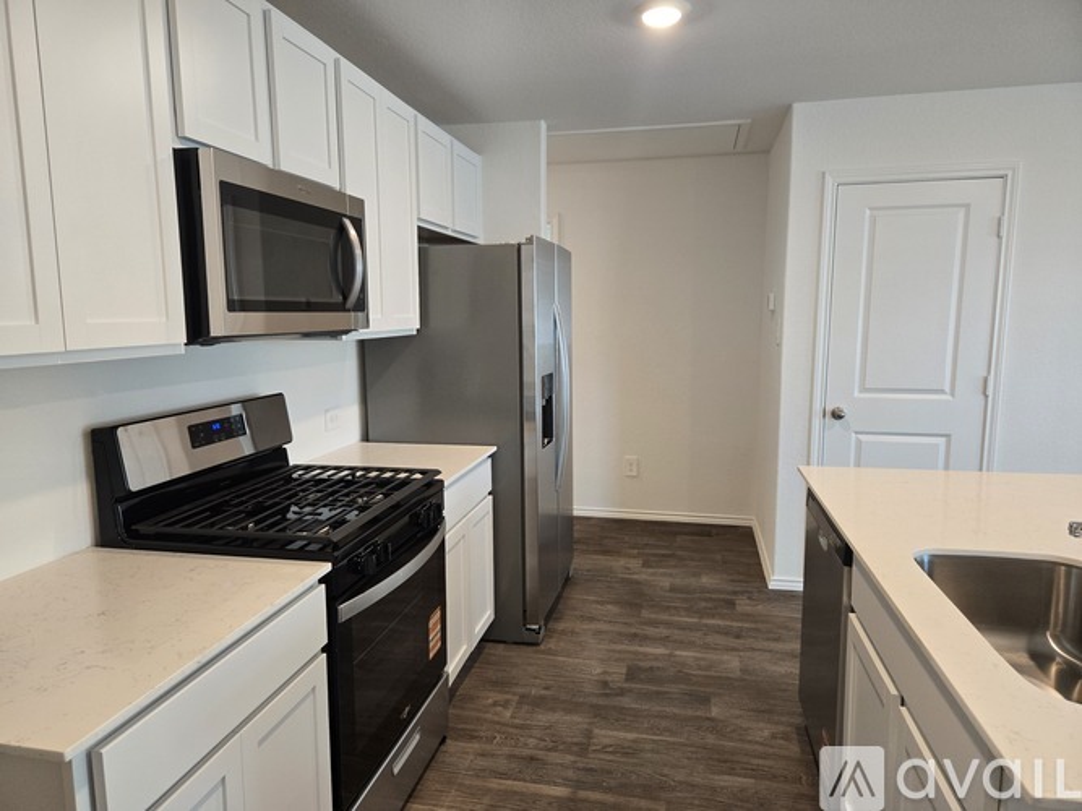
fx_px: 719
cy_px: 406
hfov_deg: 73.9
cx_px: 541
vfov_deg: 58.9
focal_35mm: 23
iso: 320
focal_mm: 5.4
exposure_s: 1/120
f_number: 1.8
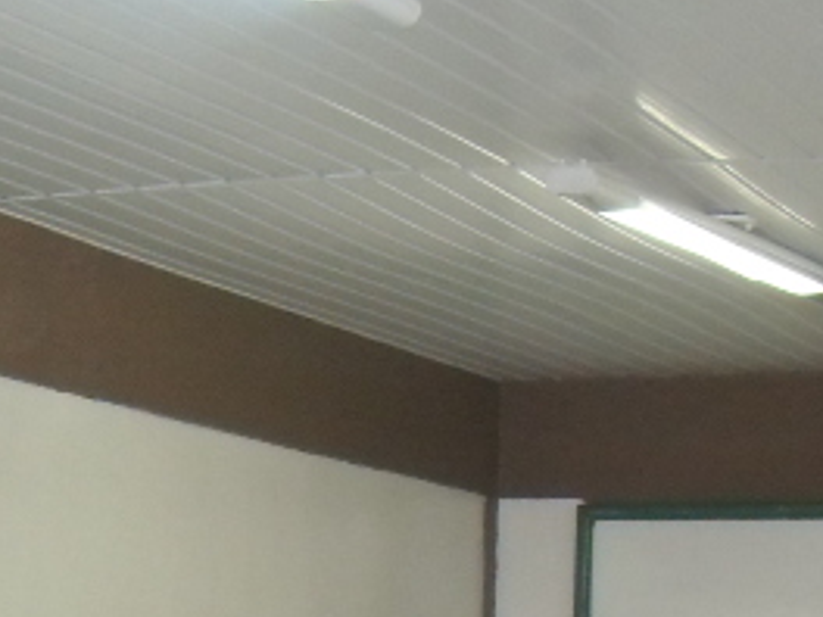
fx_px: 3138
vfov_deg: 10.9
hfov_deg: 14.5
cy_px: 854
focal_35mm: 132
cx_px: 960
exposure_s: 1/45
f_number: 2.8
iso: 240
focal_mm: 6.3
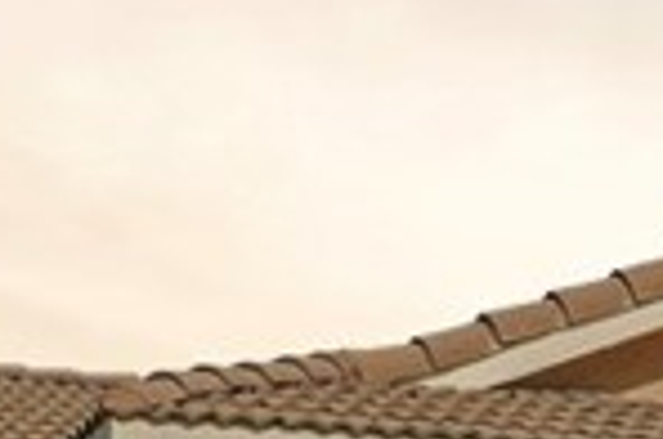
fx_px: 4401
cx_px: 726
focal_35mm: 239
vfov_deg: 5.4
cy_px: 1288
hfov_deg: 8.5
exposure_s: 1/125
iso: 80
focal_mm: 34.5
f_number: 13
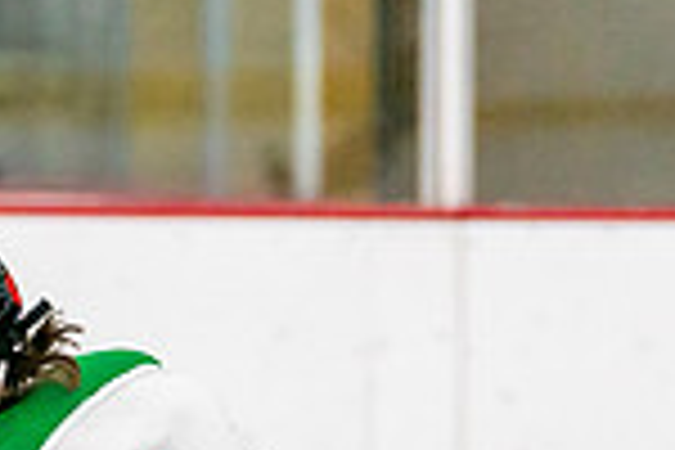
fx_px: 15036
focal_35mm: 802
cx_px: 122
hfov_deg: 2.6
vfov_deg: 1.7
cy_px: 923
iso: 3200
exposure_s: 1/1250
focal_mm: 162
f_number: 2.8
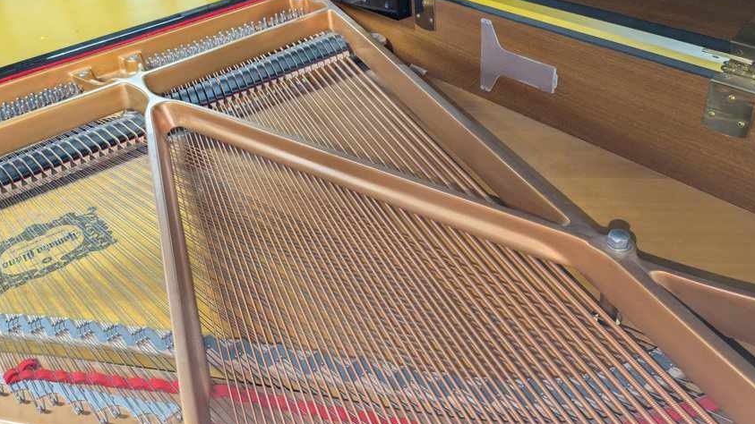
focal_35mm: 31
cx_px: 356
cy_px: 185
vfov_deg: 37.7
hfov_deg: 62.6
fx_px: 621
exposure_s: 1/33.3
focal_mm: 5.43
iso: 349
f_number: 1.89
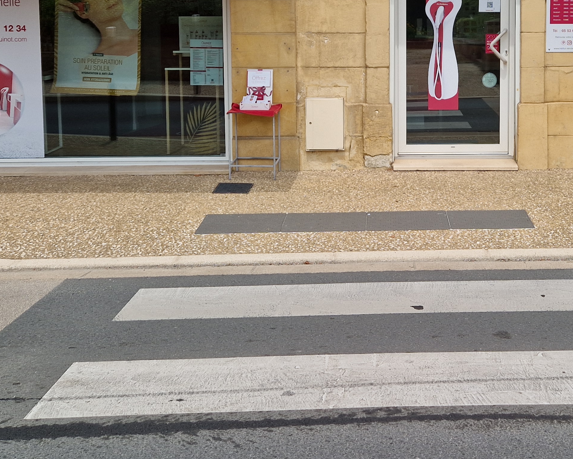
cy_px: 53
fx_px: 797
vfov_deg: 30.8
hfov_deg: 38.8
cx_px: 405
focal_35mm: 47
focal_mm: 5.4
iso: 50
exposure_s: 1/1348
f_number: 1.8
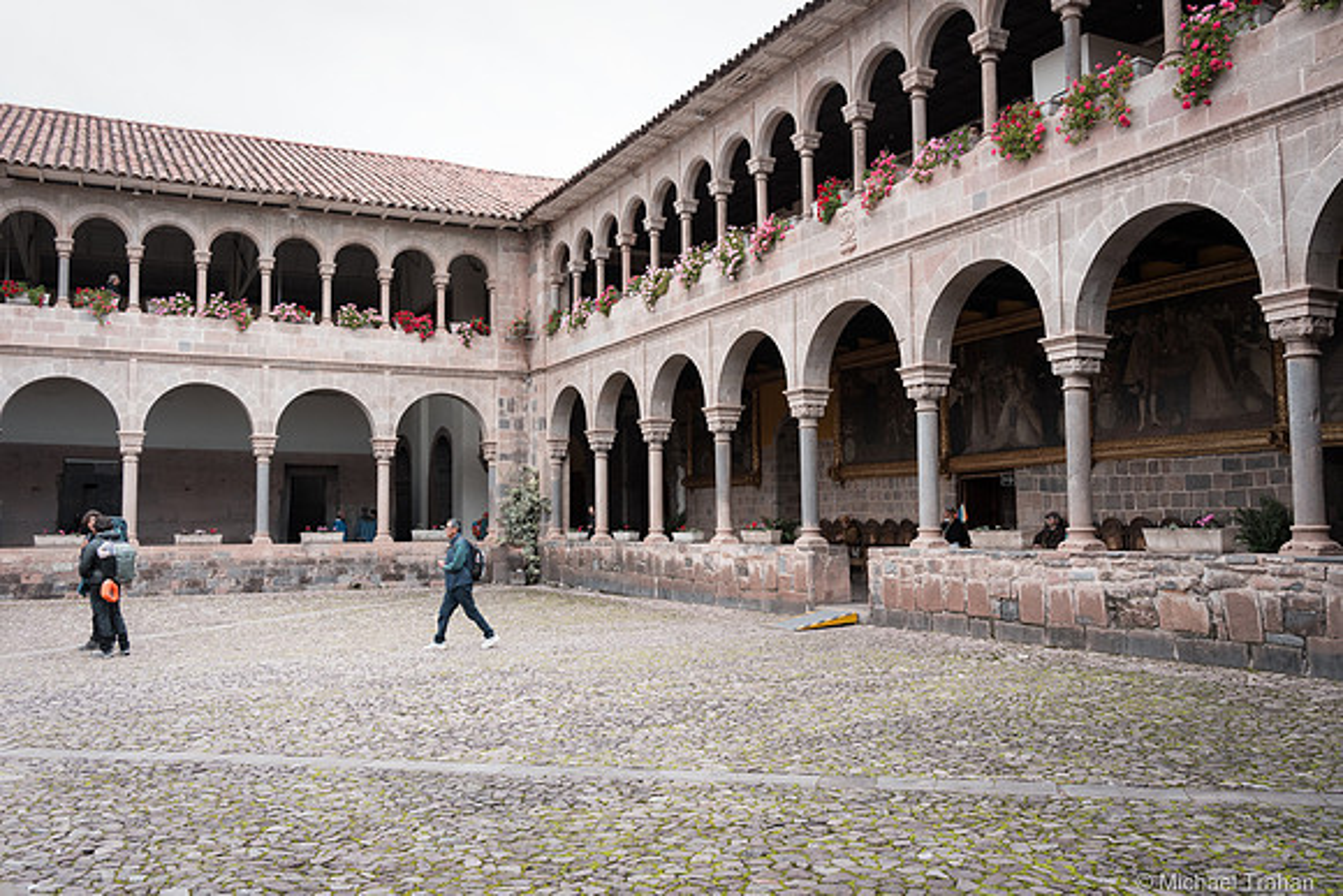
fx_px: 1101
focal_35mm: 30
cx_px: 672
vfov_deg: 44.3
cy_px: 448
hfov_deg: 62.8
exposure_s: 1/125
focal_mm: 28
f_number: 8
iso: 1000
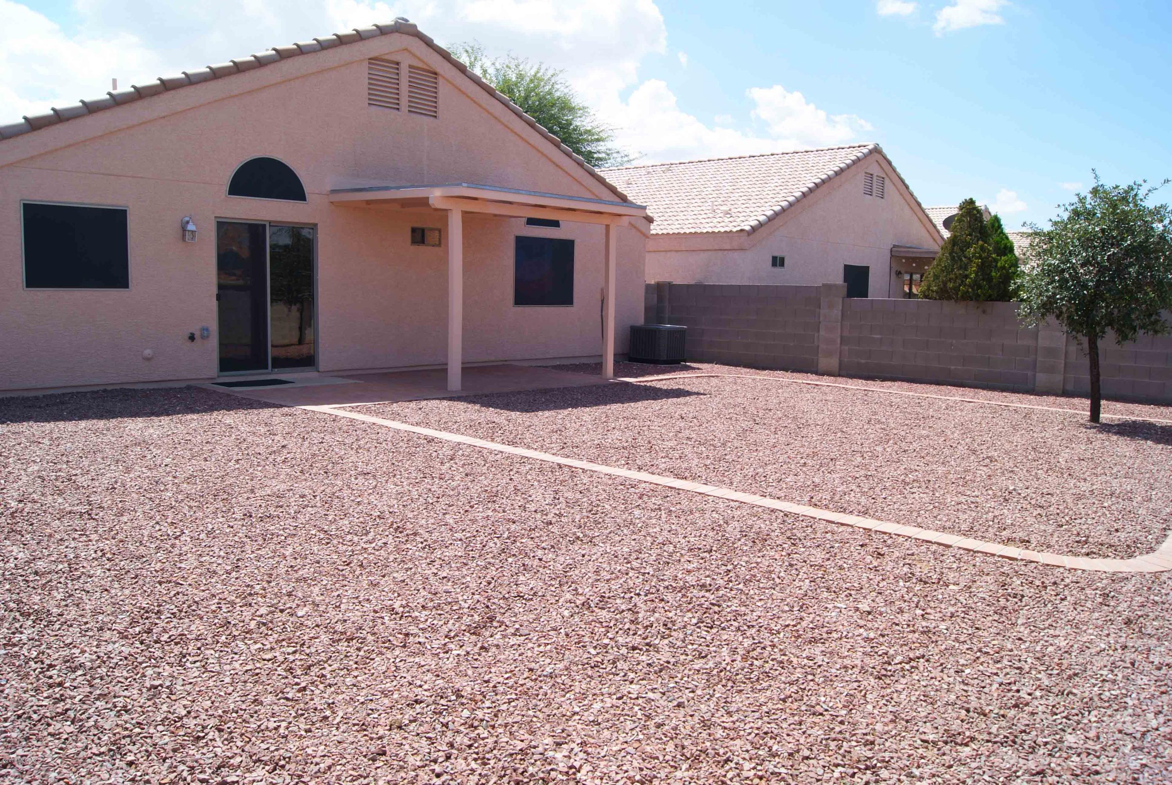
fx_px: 880
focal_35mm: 27
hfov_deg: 67.3
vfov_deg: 48.0
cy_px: 392
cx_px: 586
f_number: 10
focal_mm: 18
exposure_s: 1/125
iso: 100
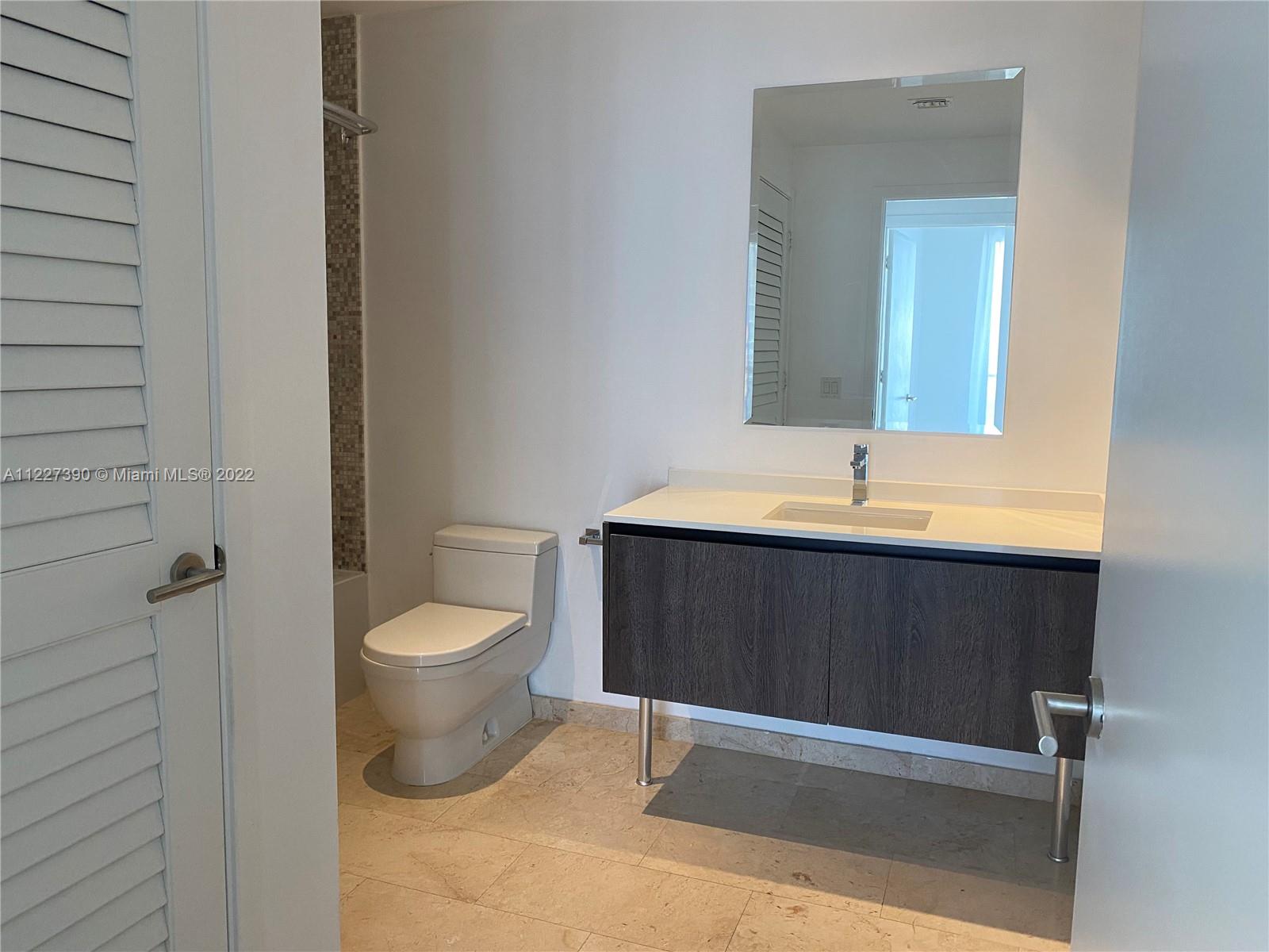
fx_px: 953
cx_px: 634
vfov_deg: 53.1
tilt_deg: -6.3
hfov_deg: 67.3
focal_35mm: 26
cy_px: 476
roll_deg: -0.1
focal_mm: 4.25
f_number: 1.8
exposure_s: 1/60
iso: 125
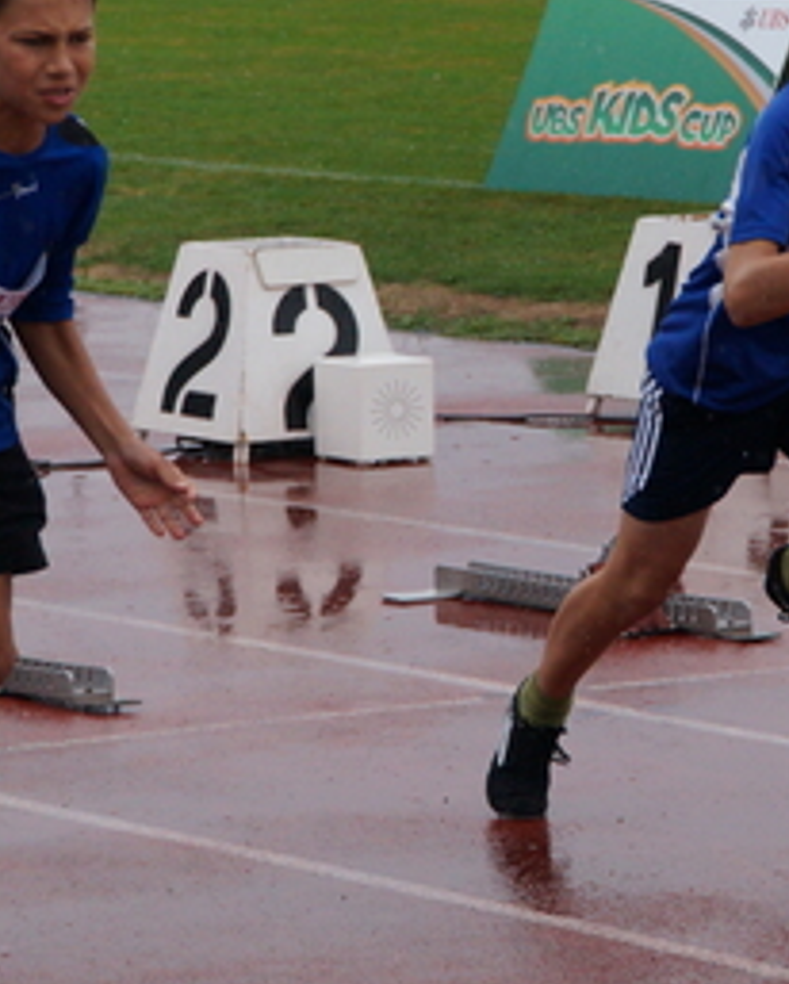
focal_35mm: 251
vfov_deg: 7.7
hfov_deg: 6.2
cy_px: 339
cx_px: 647
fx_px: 7317
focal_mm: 85
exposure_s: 1/2000
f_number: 5.6
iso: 1600
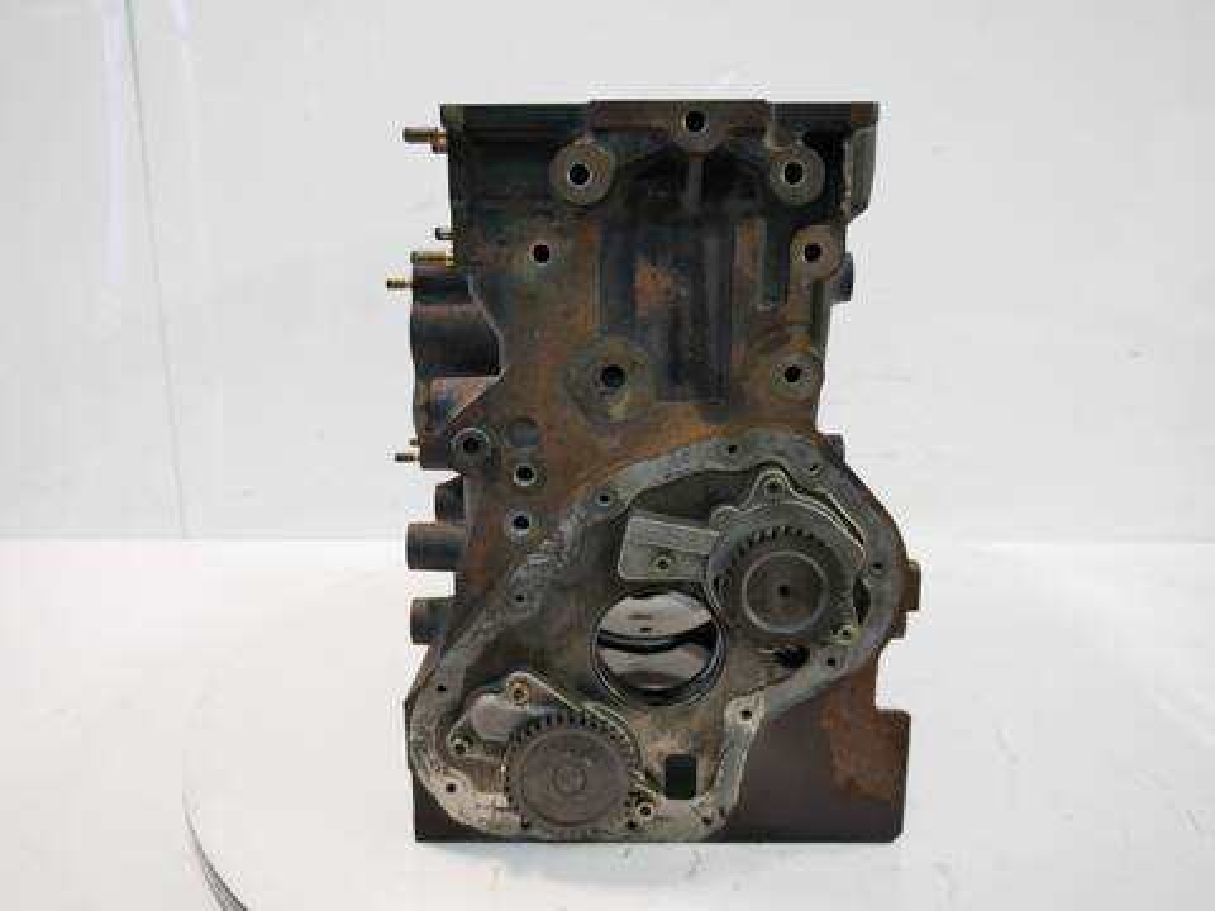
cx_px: 608
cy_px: 456
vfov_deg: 46.8
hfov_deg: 60.0
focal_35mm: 30
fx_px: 1053
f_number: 3.5
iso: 500
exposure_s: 1/60
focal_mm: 15
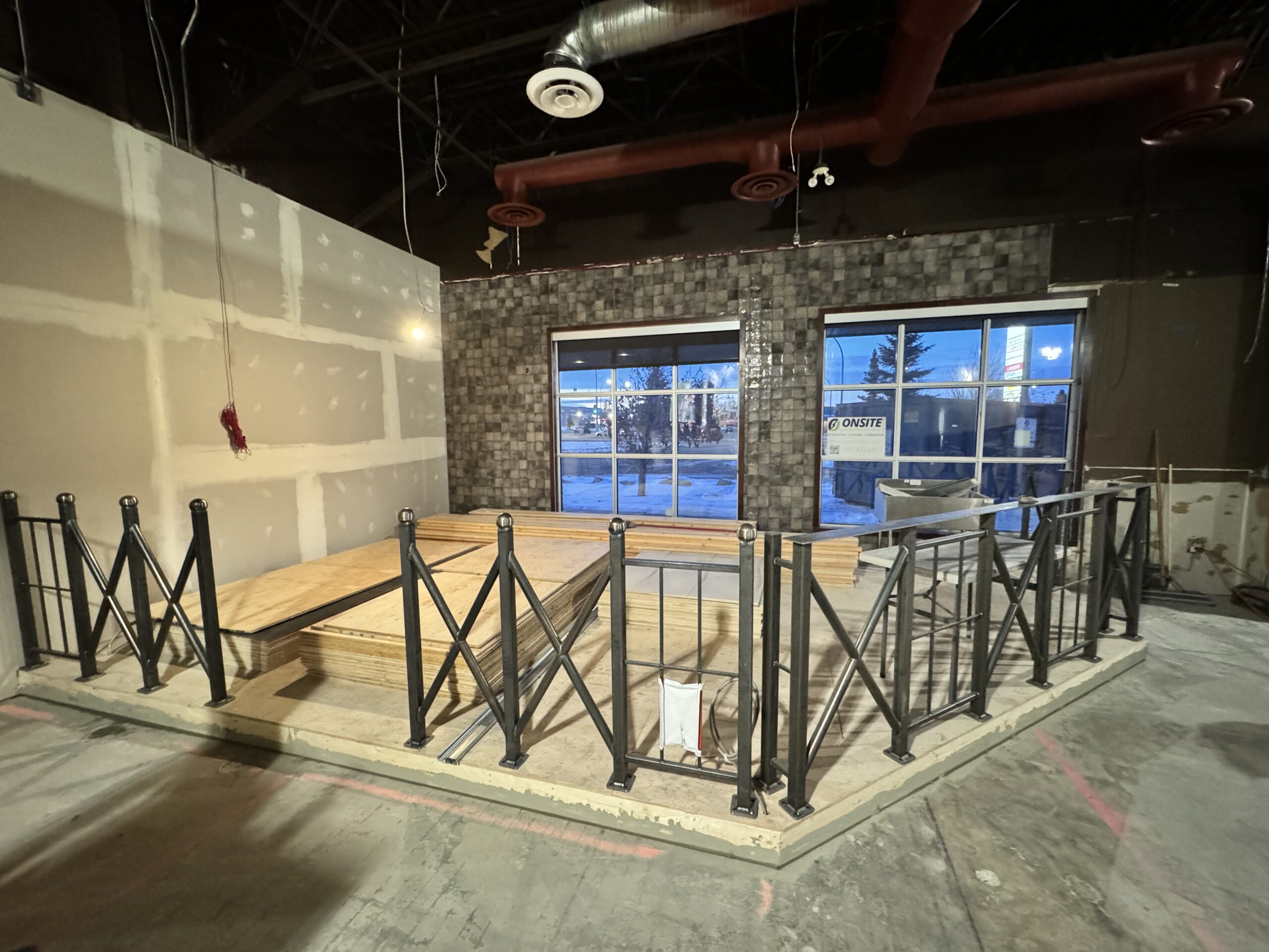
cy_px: 476
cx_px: 634
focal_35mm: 14
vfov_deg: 85.7
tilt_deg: -5.7
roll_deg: +0.4
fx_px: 513
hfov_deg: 102.1
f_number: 2.2
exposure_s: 1/60
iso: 1250
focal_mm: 2.22
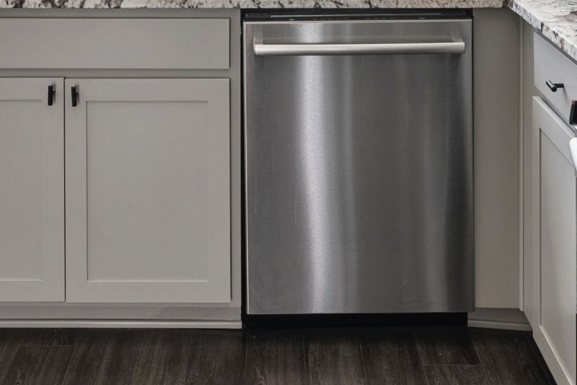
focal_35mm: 61
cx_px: 257
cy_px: -171
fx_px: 978
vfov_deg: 19.7
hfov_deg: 32.8
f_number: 8
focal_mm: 19
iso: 500
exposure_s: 1/250
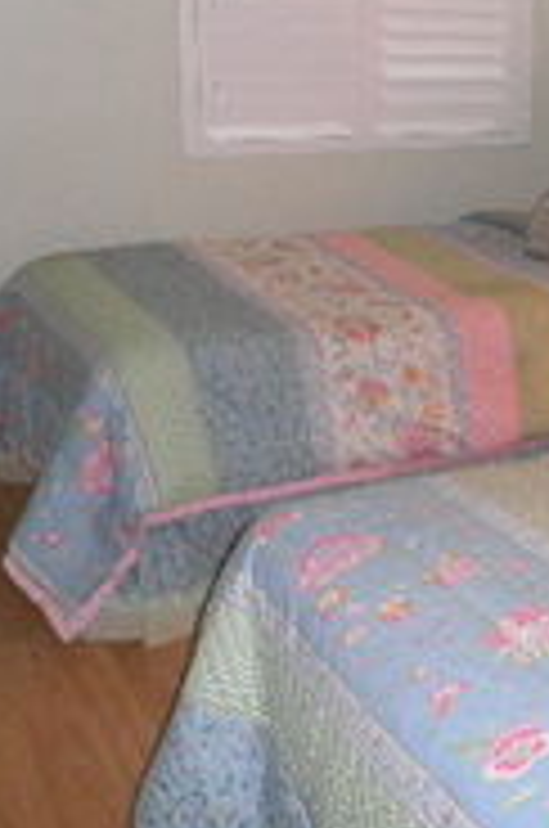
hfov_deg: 24.6
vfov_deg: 38.9
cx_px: 639
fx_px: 1148
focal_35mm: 50
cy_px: 234
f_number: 3.3
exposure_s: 1/30
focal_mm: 4.3
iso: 160
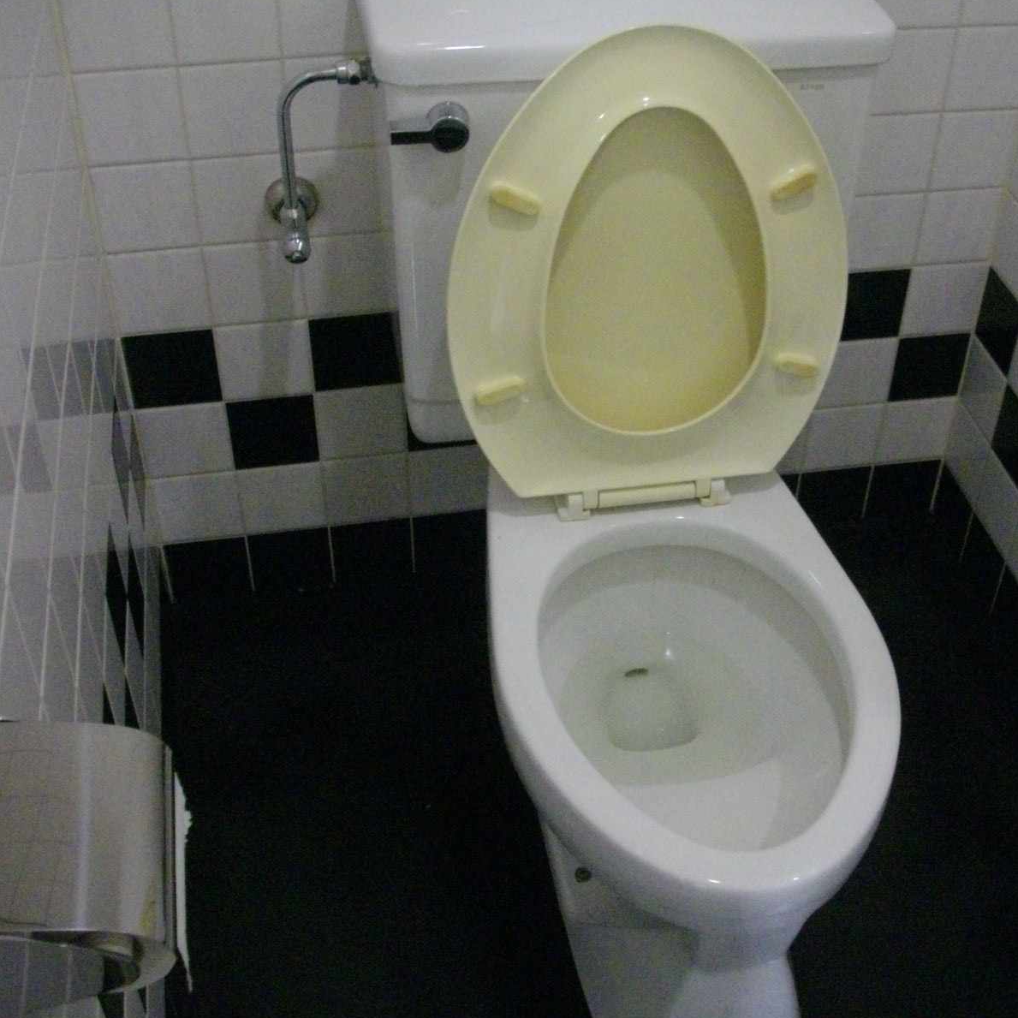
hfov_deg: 38.1
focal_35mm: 44
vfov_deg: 38.3
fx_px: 1464
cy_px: 509
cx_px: 629
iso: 711
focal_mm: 6.2
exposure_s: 1/50
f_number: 2.8
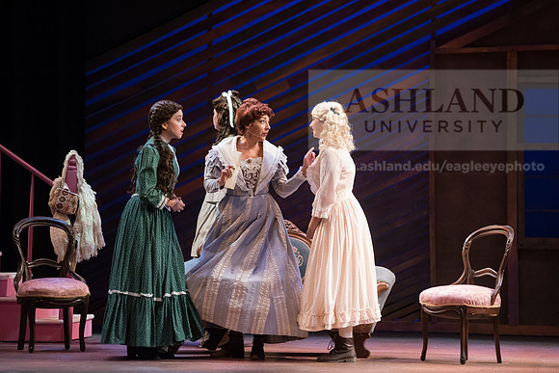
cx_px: 280
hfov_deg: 11.1
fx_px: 2873
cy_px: 186
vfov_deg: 7.4
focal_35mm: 185
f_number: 4
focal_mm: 185
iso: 5000
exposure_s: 1/400
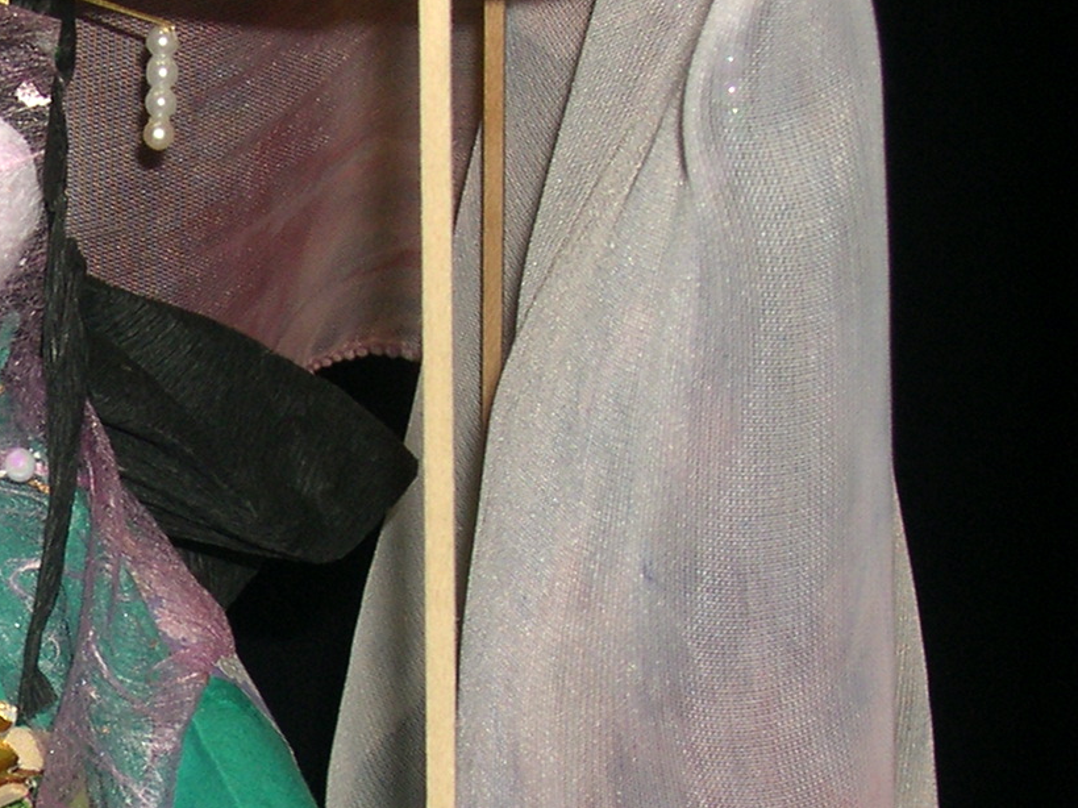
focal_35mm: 172
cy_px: 808
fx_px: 5356
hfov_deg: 11.2
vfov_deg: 8.6
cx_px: -299
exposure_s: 1/30
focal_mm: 13.2
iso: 100
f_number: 9.6
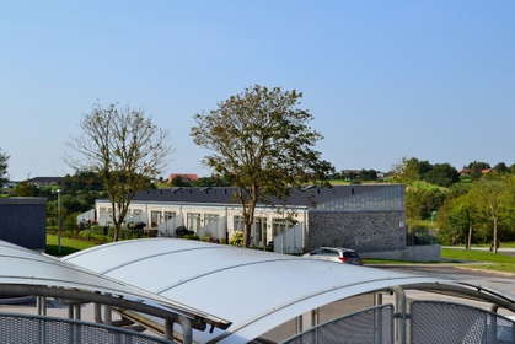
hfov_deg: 46.4
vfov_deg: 31.9
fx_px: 601
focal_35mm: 42
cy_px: 172
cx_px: 258
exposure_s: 1/400
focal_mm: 28
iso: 400
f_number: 11
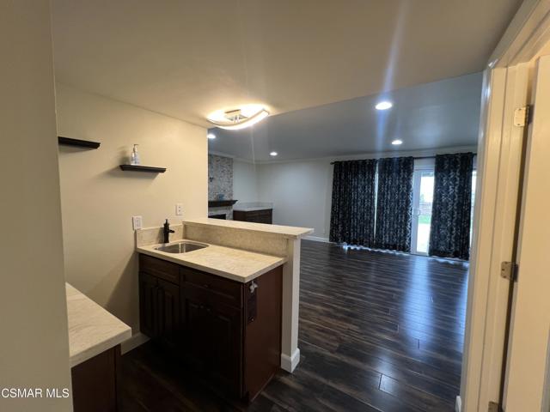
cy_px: 206
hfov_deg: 106.2
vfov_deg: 89.9
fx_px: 207
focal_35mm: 13
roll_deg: -0.5
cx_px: 275
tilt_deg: -3.6
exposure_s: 1/60
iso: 160
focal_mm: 1.57
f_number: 1.8
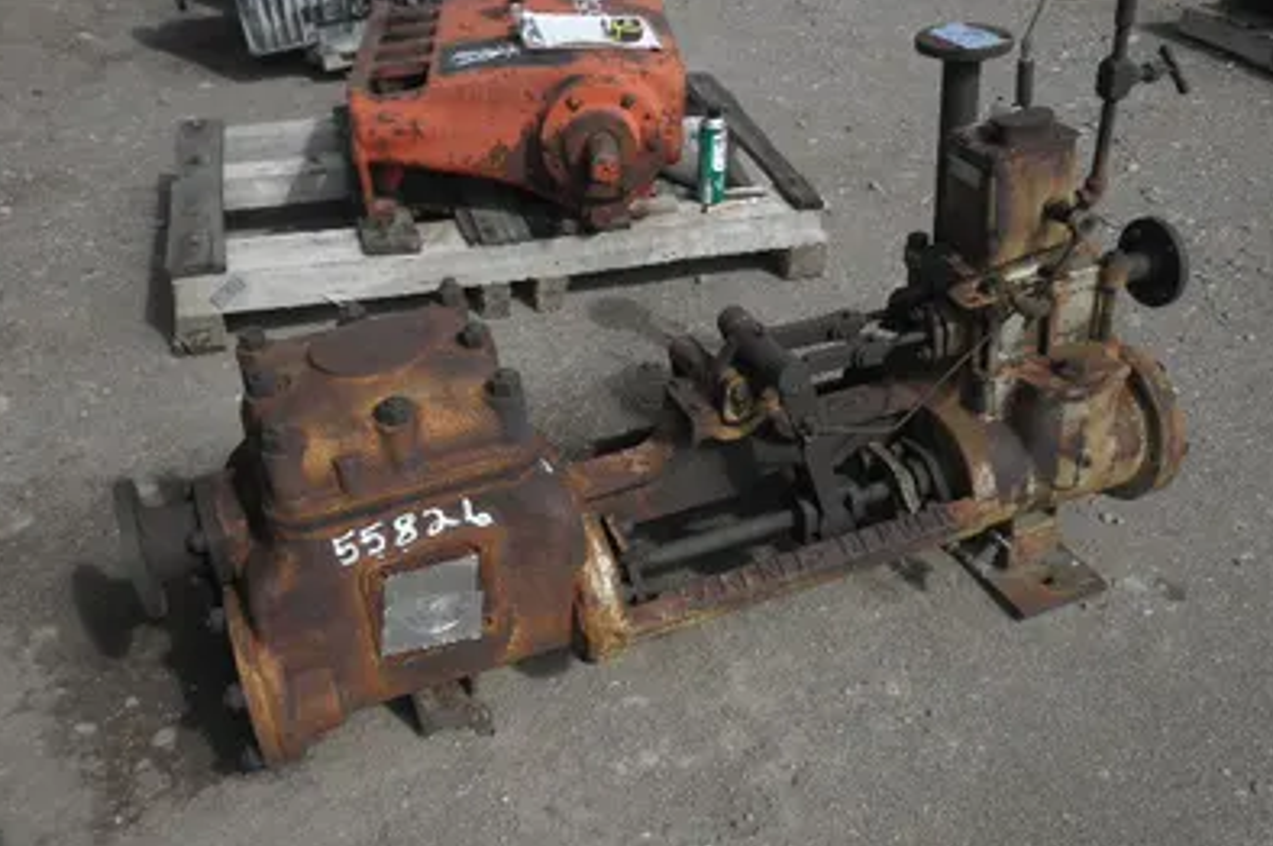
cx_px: 636
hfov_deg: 51.9
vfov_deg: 35.9
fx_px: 1307
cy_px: 404
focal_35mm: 37
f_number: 9.1
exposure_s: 1/100
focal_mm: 6.1
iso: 64
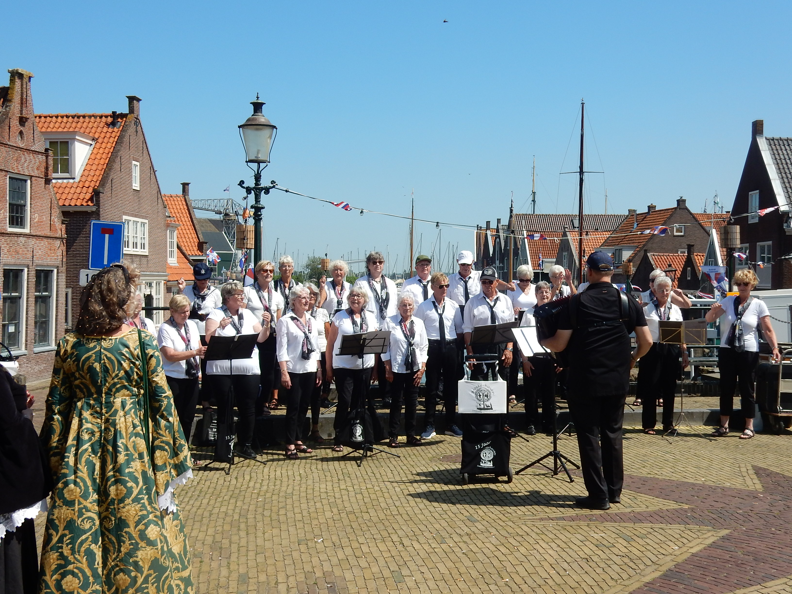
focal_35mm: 43
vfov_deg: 33.6
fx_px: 984
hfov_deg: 43.9
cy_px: 297
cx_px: 396
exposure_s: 1/1000
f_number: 4.2
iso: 125
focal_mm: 7.6
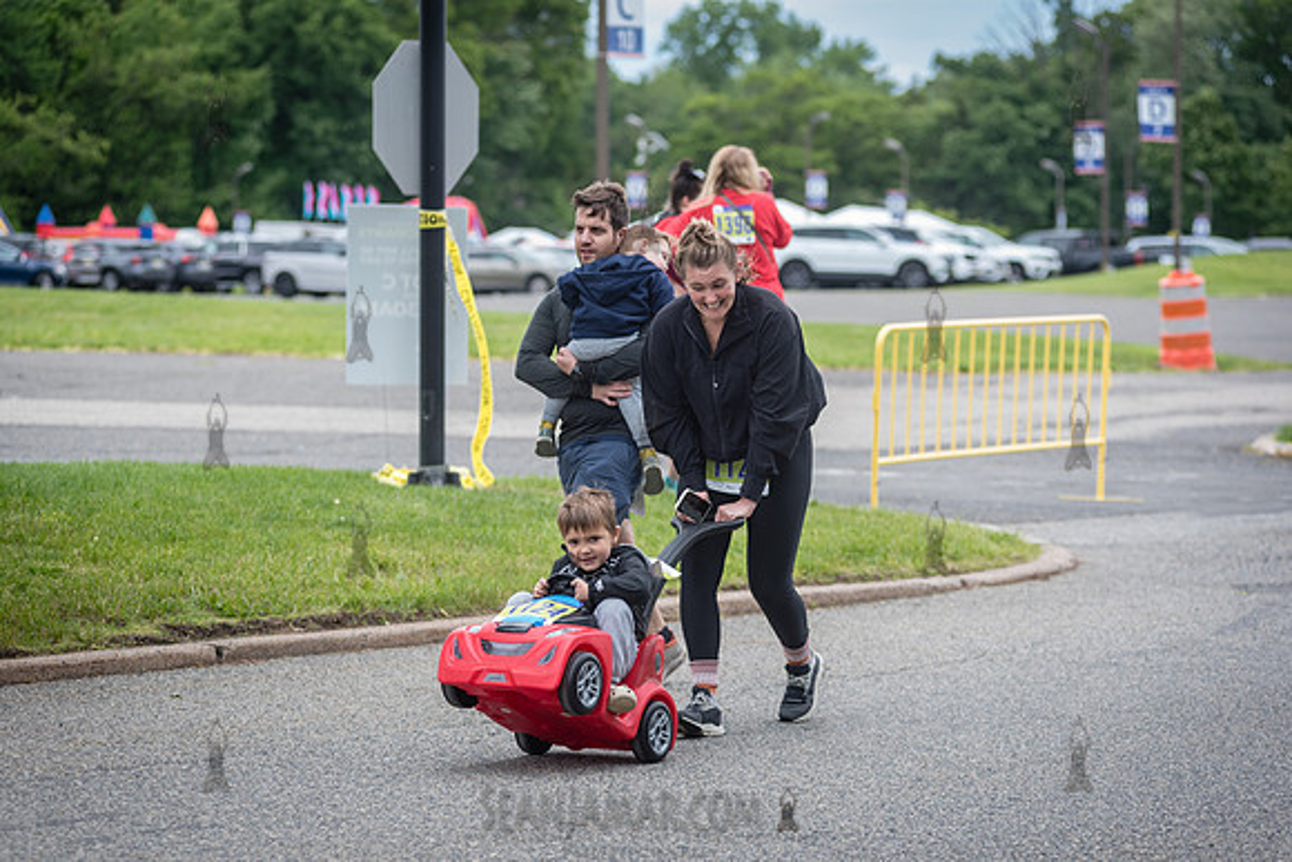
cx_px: 646
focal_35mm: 126
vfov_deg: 10.9
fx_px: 4511
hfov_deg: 16.3
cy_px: 431
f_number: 4
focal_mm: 125
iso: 400
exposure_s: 1/800
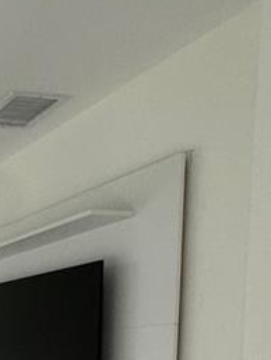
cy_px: 444
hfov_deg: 19.6
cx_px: -138
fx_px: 677
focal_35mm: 65
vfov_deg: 26.2
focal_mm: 2.22
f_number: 2.2
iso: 250
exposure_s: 1/60
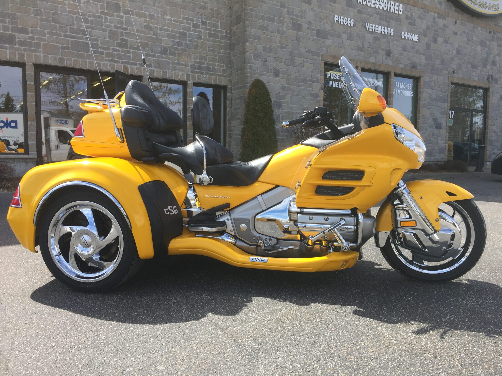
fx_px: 421
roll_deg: -1.2
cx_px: 251
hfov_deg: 61.7
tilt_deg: -4.9
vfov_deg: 48.2
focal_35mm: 29
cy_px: 188
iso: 32
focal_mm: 4.15
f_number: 2.2
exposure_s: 1/1276
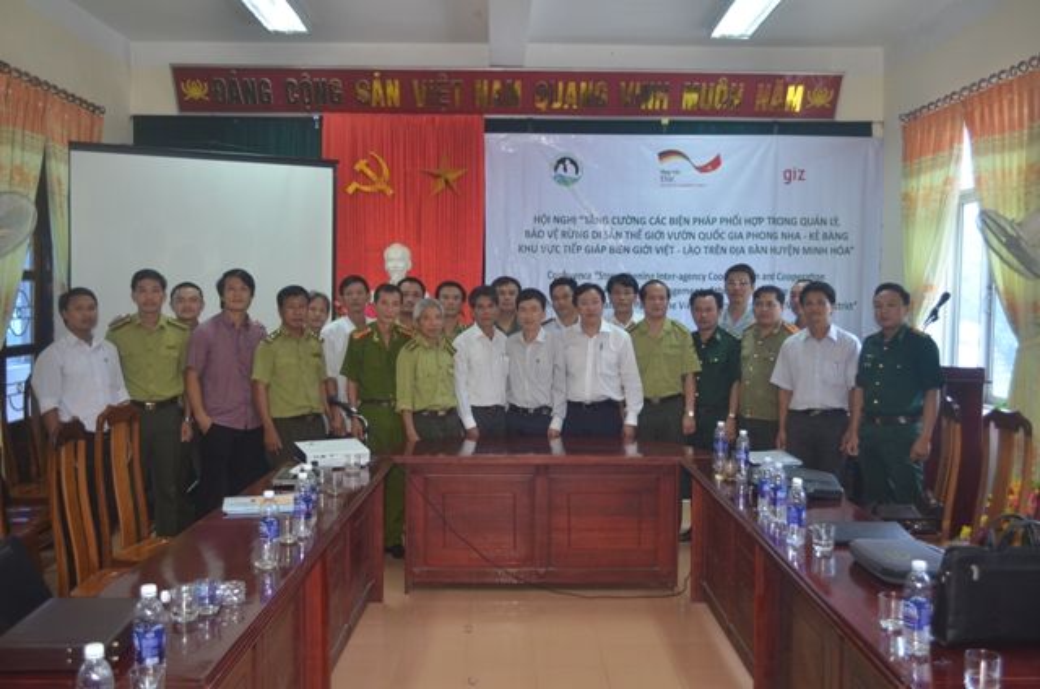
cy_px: 344
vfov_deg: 36.7
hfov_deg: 53.2
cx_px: 520
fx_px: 1038
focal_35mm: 36
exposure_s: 1/60
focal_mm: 24
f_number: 4
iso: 800
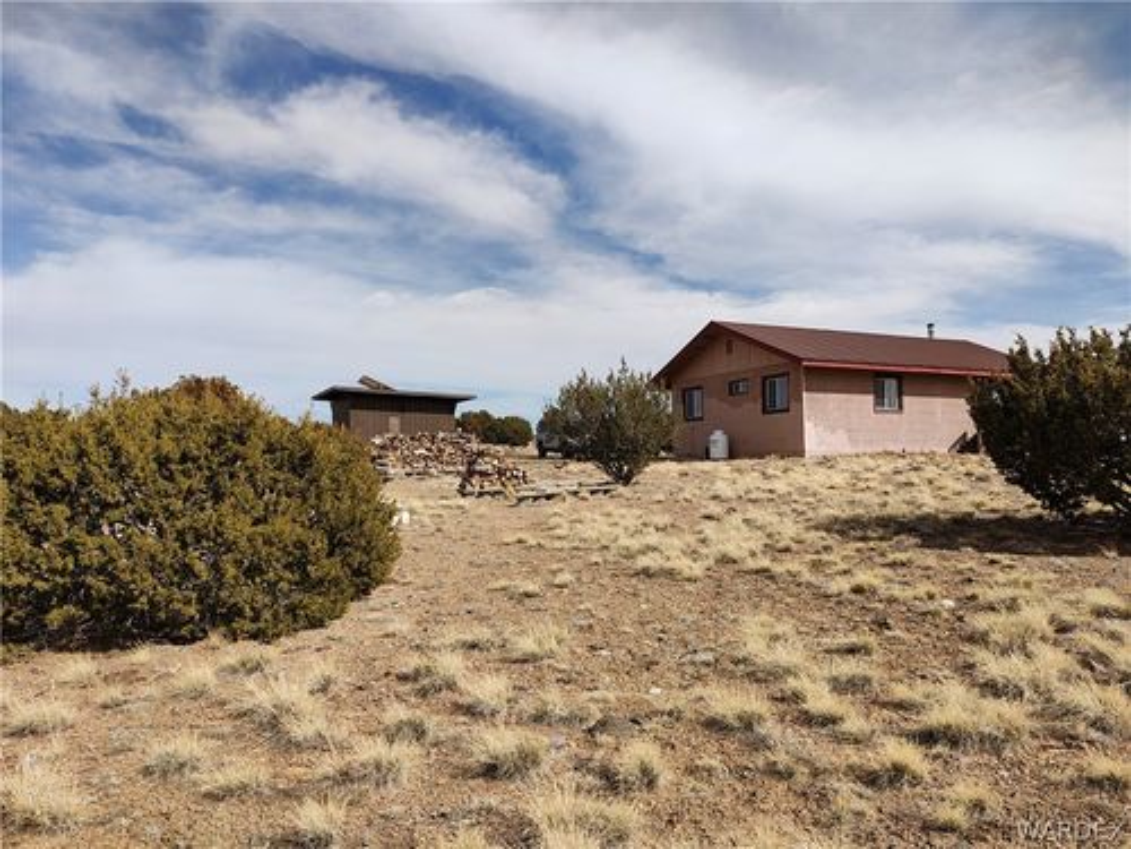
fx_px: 817
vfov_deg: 54.9
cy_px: 424
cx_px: 566
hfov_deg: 69.4
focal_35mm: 25
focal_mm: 4.15
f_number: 1.5
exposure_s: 1/4346
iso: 110
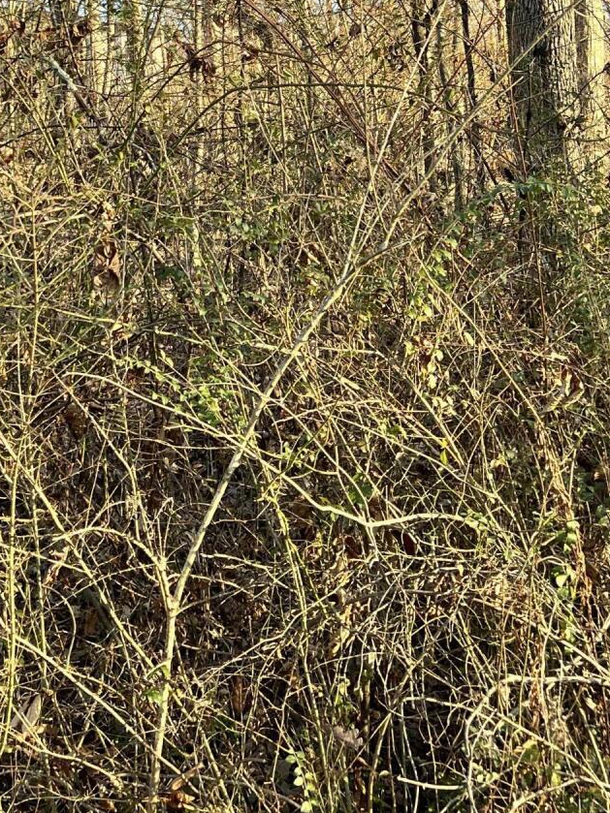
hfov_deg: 23.5
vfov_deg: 29.7
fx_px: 1457
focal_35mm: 62
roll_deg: +4.3
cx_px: 175
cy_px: 63
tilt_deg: +5.4
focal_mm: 5.7
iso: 50
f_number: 1.5
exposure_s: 1/544
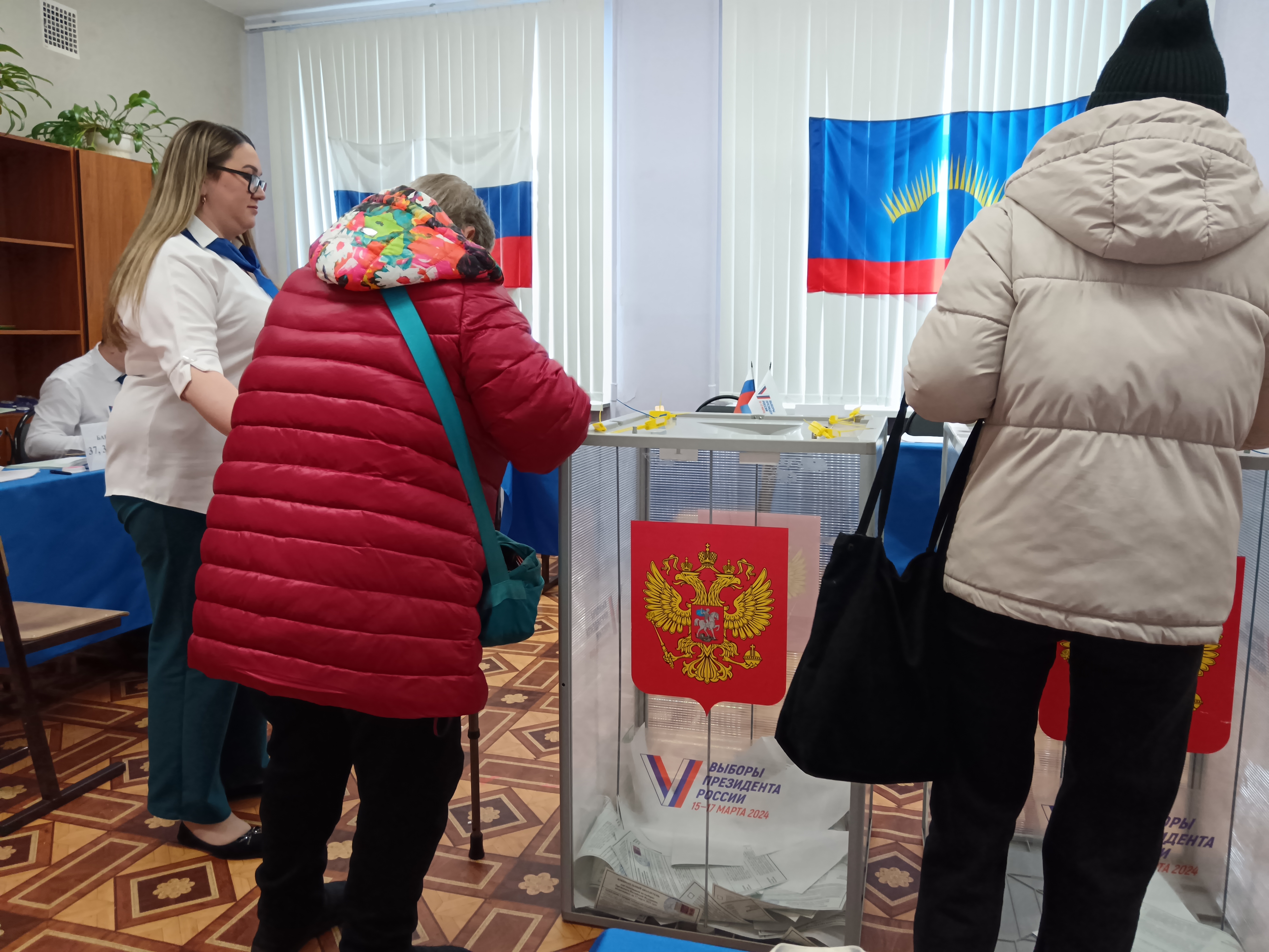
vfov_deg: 51.4
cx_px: 634
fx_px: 990
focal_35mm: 27
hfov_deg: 65.3
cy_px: 476
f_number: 1.9
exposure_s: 1/100
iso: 1074
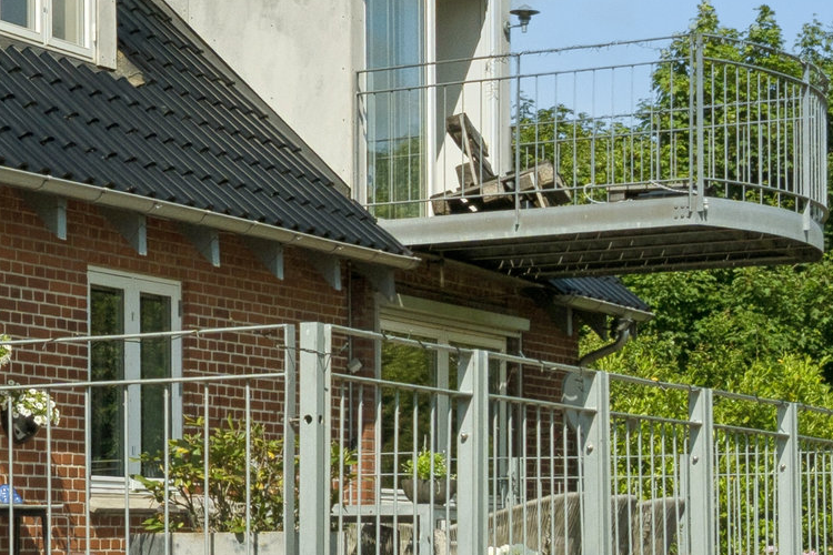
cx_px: -89
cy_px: 251
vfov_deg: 12.7
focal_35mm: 108
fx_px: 2499
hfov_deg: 18.2
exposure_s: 1/1000
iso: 200
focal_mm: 18
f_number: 9
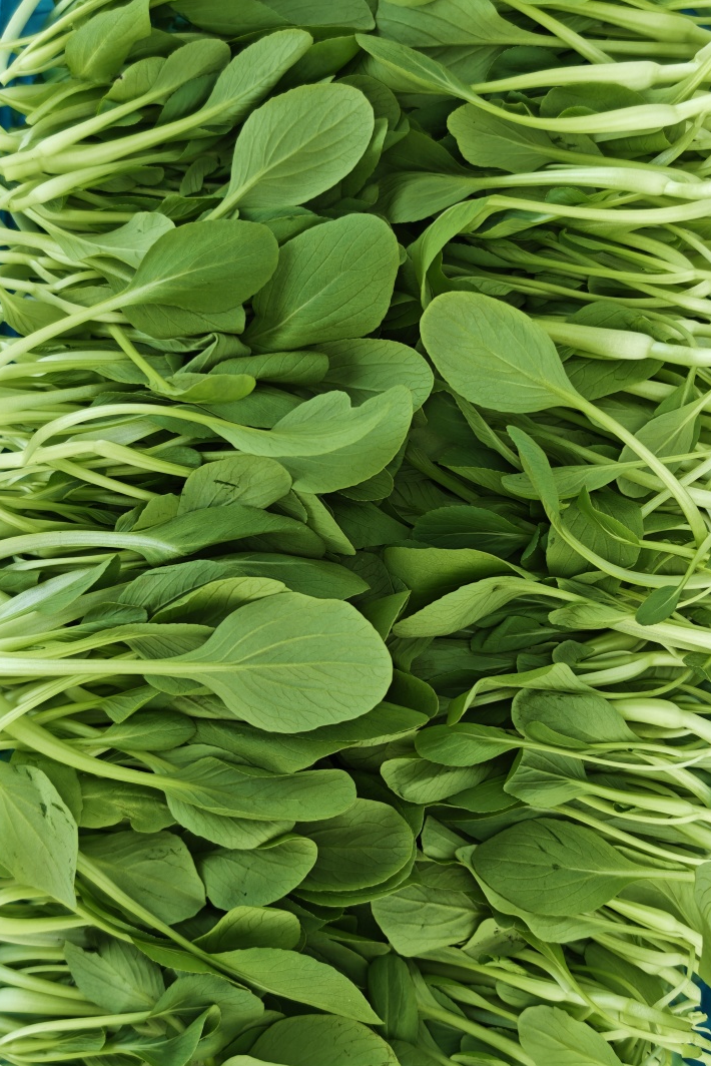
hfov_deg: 27.5
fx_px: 1451
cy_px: 534
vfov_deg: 40.3
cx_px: 340
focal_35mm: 49
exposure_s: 1/315
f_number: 1.44
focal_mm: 6.68
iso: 50
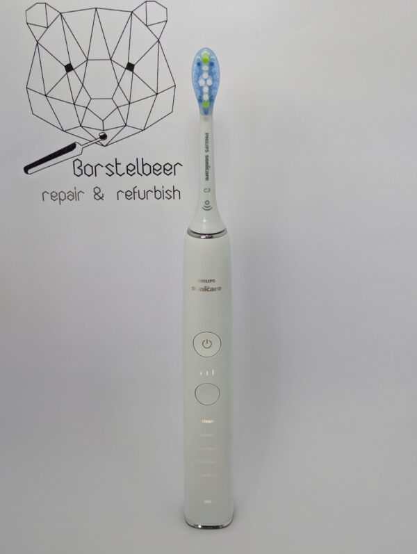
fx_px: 769
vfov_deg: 39.6
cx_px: 208
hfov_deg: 30.3
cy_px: 277
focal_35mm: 48
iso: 89
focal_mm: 6.81
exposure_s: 1/196
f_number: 1.85
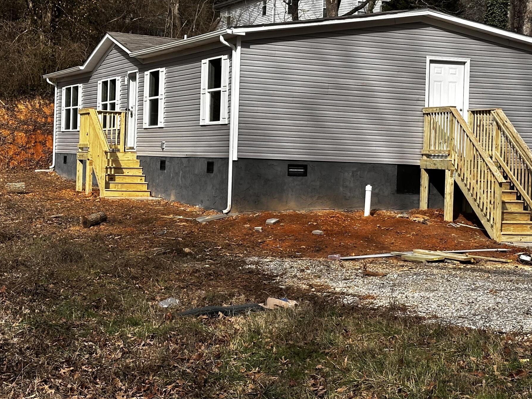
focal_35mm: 80
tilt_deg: +0.9
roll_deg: -1.9
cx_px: 318
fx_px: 1229
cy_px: 138
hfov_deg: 24.4
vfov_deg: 18.4
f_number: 1.78
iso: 64
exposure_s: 1/4785
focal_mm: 6.86
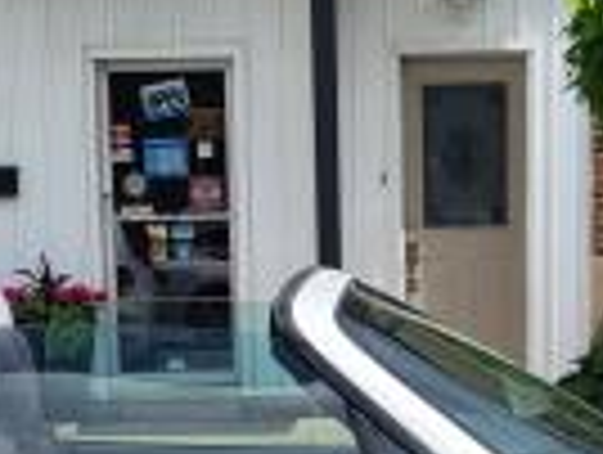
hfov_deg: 15.9
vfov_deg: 11.7
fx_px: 2164
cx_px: 333
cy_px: 589
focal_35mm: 124
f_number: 1.8
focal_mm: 5.4
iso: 40
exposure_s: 1/5300
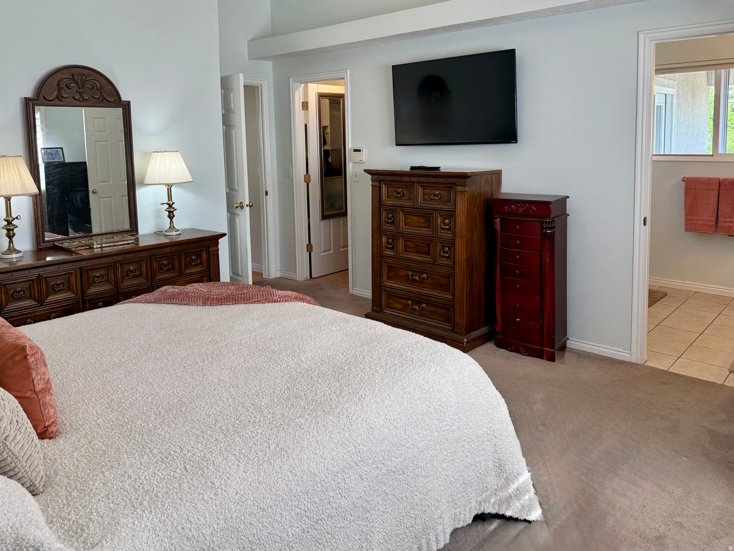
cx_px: 367
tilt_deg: -13.3
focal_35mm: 24
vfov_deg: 56.8
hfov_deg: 71.6
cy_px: 276
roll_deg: +0.6
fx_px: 509
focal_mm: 6.76
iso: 100
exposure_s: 1/120
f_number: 1.78
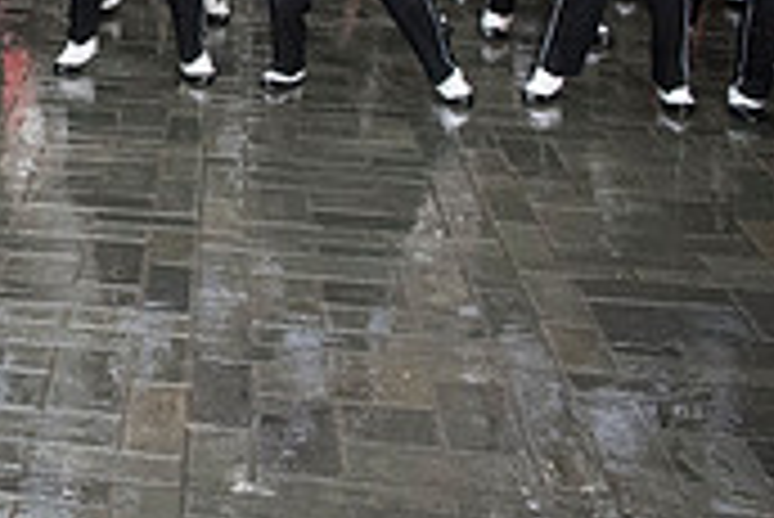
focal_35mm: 81
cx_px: -243
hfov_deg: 22.3
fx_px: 1743
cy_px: -205
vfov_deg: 15.8
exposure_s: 1/2500
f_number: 2.8
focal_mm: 24
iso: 10000
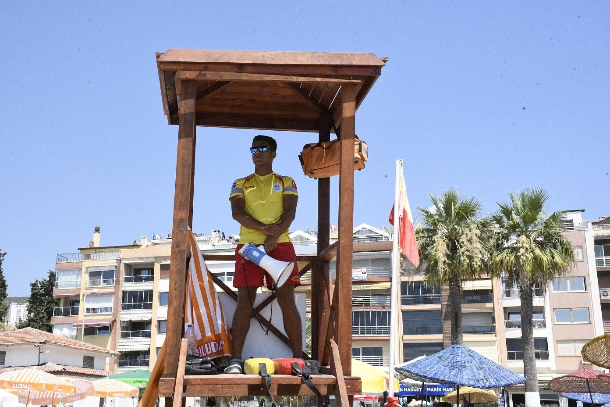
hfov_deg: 41.1
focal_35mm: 48
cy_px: 204
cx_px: 305
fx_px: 813
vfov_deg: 28.1
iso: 1600
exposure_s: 1/320
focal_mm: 32
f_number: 25
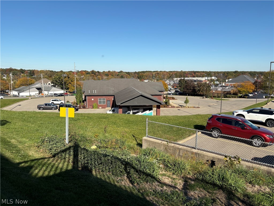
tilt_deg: -7.4
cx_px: 137
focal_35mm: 26
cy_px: 103
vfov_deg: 53.1
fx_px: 206
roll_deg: -0.3
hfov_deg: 67.3
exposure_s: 1/4065
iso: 50
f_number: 1.6
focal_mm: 5.96
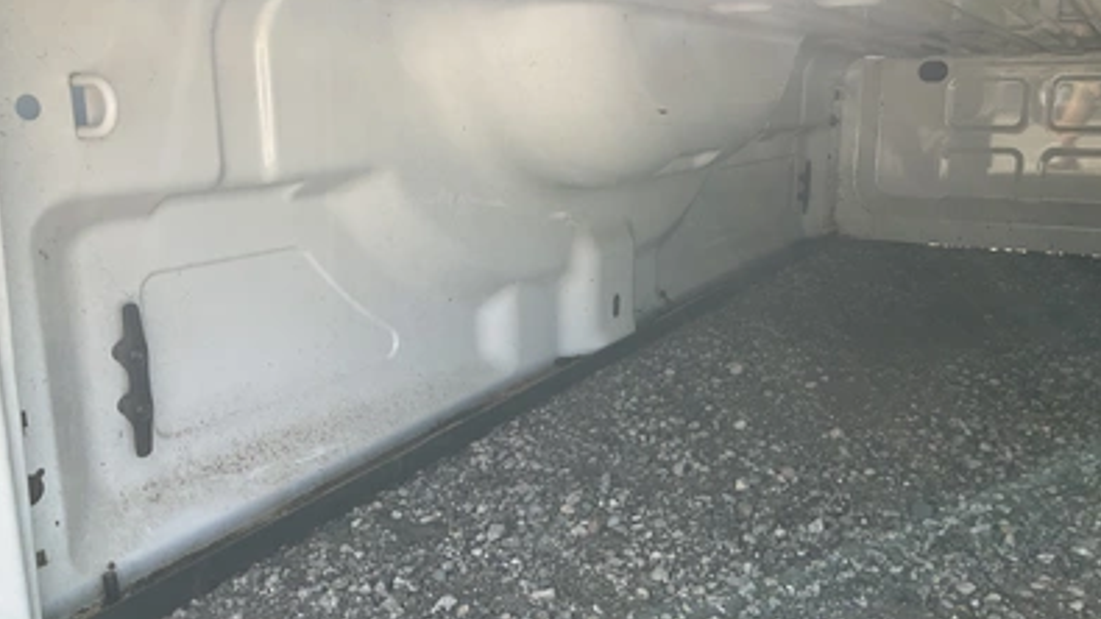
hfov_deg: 61.0
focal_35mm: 32
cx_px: 549
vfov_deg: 36.7
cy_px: 298
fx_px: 934
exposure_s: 1/215
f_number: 1.8
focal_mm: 3
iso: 20
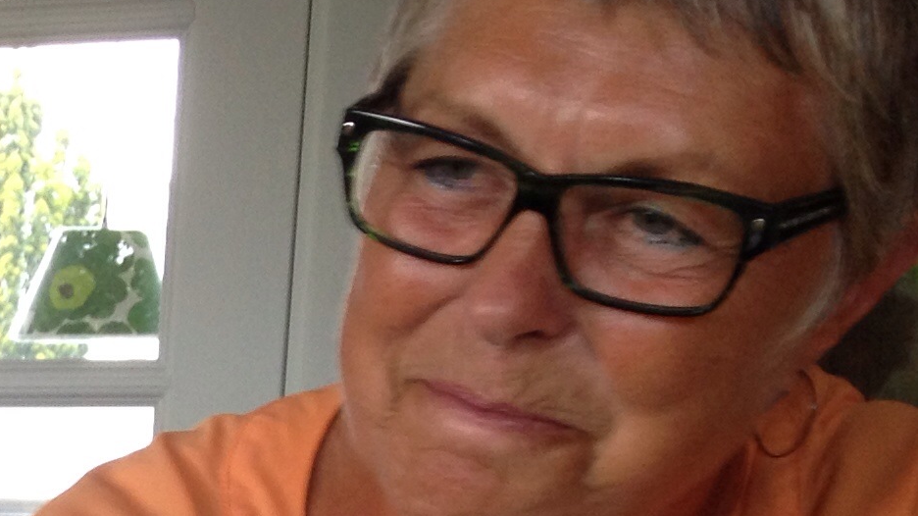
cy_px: 1046
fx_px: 3237
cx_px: -623
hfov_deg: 14.6
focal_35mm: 133
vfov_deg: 8.6
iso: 64
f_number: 2.4
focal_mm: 4.28
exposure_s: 1/20
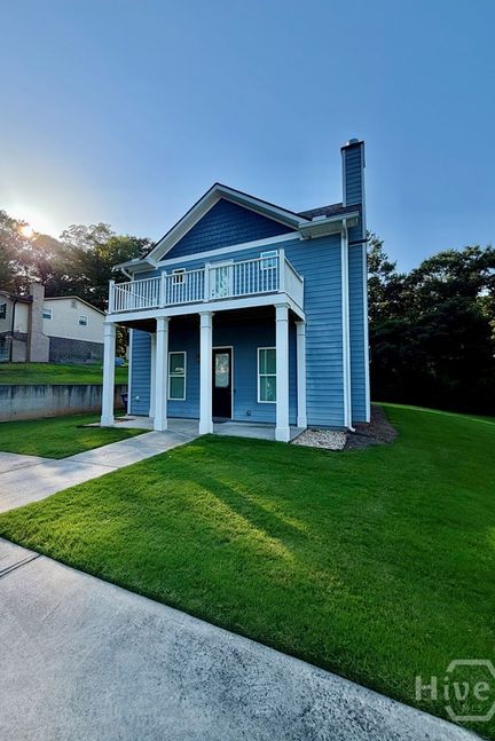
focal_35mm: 15
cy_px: 366
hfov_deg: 77.3
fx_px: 309
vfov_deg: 100.4
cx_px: 231
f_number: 2.2
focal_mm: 2.22
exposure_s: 1/770
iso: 40
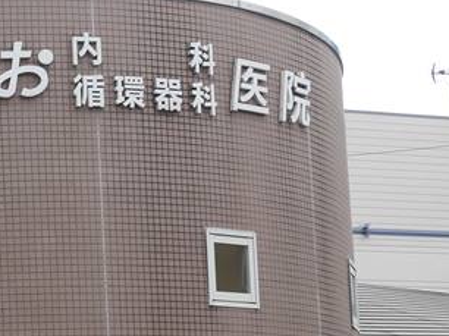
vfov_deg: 10.9
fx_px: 1737
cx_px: -169
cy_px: 395
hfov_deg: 14.0
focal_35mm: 134
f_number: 7.1
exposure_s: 1/200
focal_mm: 20
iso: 200
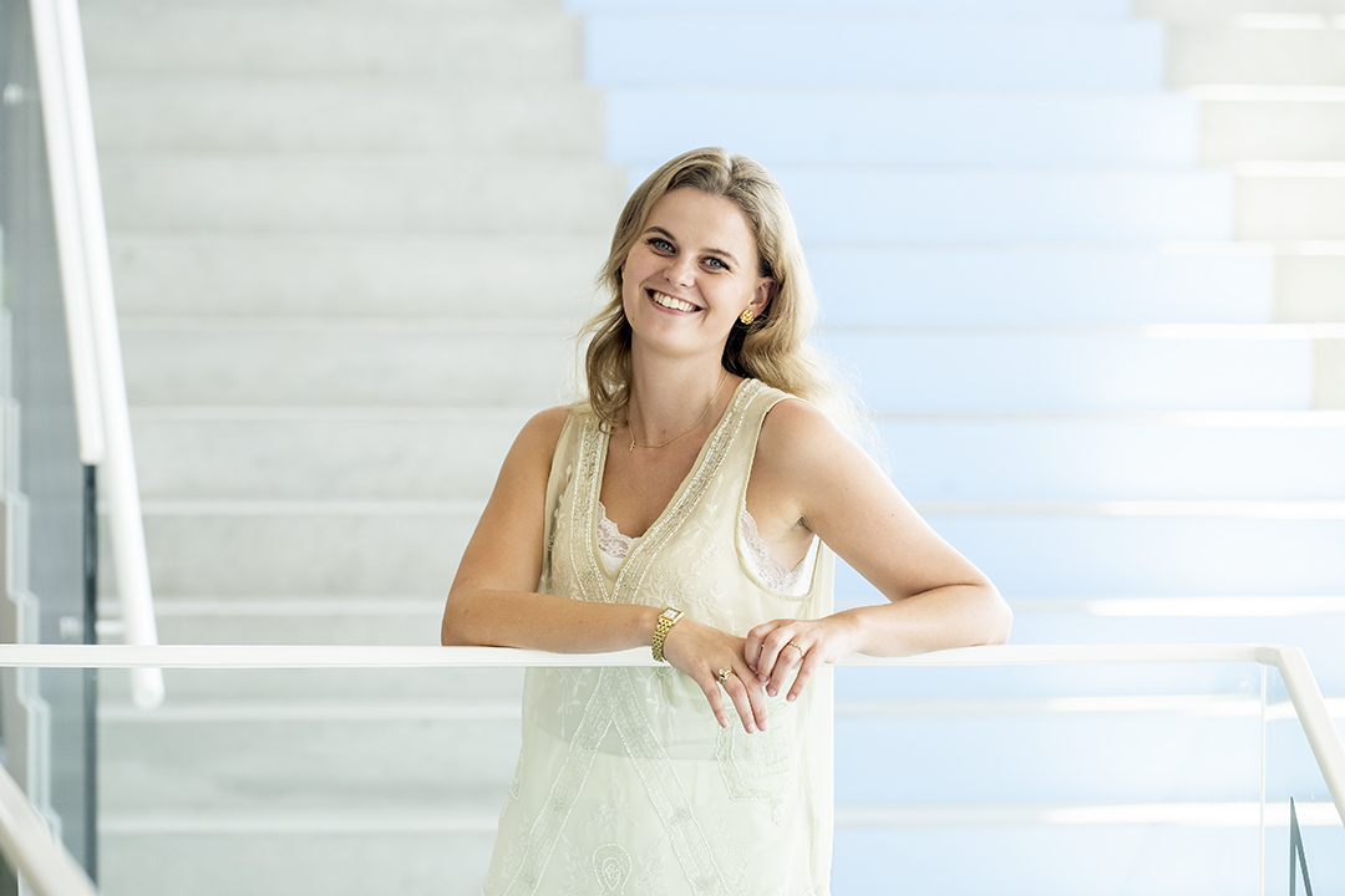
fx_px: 5230
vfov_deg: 9.8
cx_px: 672
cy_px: 448
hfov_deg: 14.7
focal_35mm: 140
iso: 800
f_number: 4.5
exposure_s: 1/320
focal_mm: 140
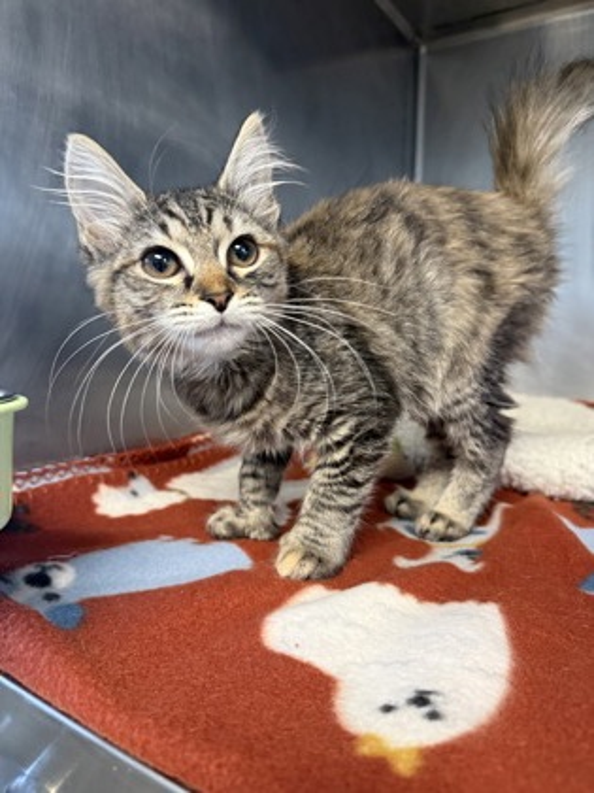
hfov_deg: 56.8
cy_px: 396
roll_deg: -0.9
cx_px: 297
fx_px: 549
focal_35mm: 24
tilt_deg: -7.1
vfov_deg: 71.6
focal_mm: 6.76
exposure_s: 1/60
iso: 320
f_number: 1.78
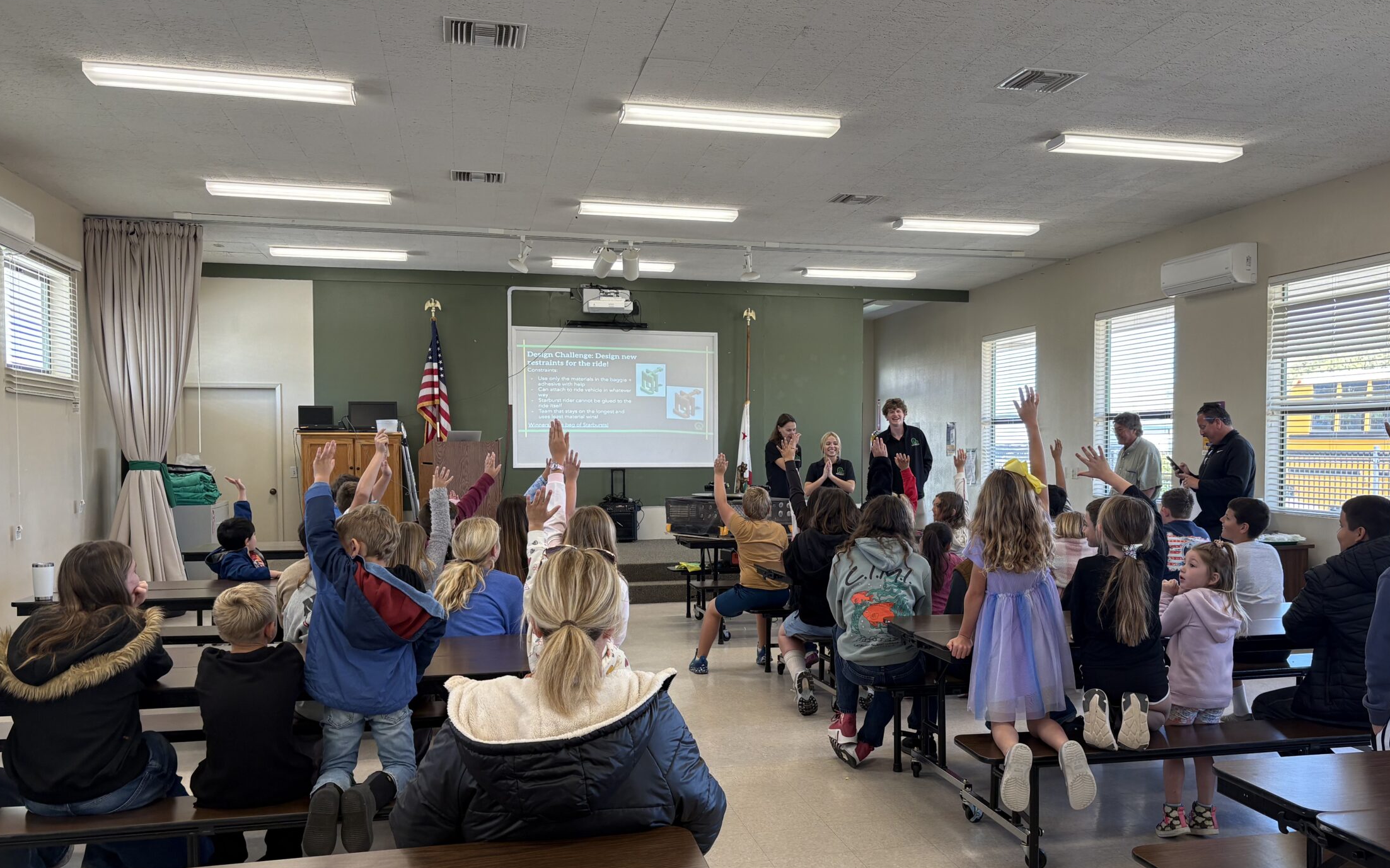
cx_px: 792
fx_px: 1212
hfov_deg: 59.4
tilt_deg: -0.5
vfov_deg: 39.3
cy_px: 505
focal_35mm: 32
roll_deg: -1.1
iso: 50
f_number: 1.6
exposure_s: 1/100
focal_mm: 5.96
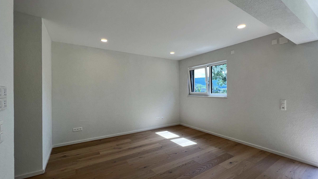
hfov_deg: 103.0
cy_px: 91
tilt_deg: -0.3
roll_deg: +0.0
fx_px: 126
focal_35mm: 15
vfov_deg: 70.5
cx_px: 161
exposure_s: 1/212
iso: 32
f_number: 1.8
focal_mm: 1.57
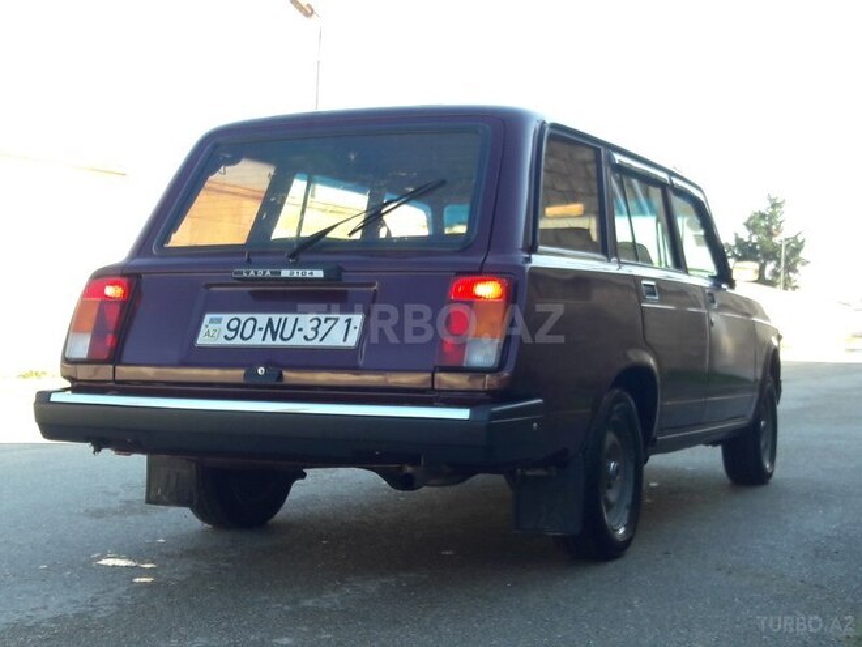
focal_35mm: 28
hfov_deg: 63.4
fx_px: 697
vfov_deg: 49.7
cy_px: 324
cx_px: 431
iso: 40
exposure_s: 1/243
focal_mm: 3.7
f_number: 1.9
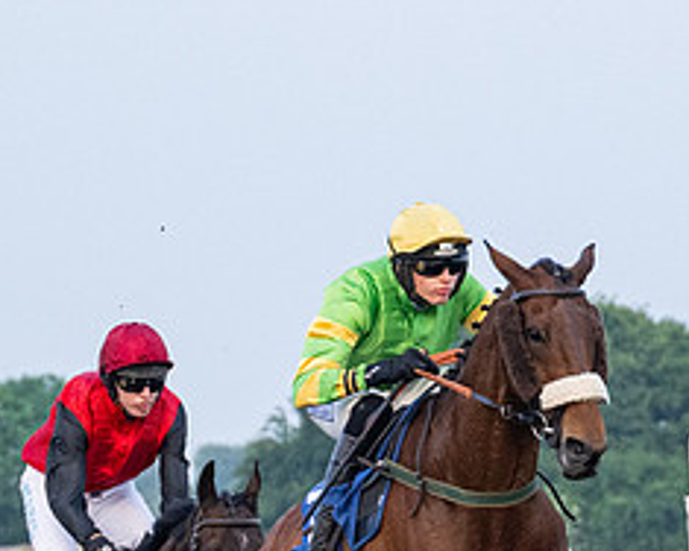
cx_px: 501
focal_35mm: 398
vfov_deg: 3.9
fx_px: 8116
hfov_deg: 4.9
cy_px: 495
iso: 1250
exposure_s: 1/2500
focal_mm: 98
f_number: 4
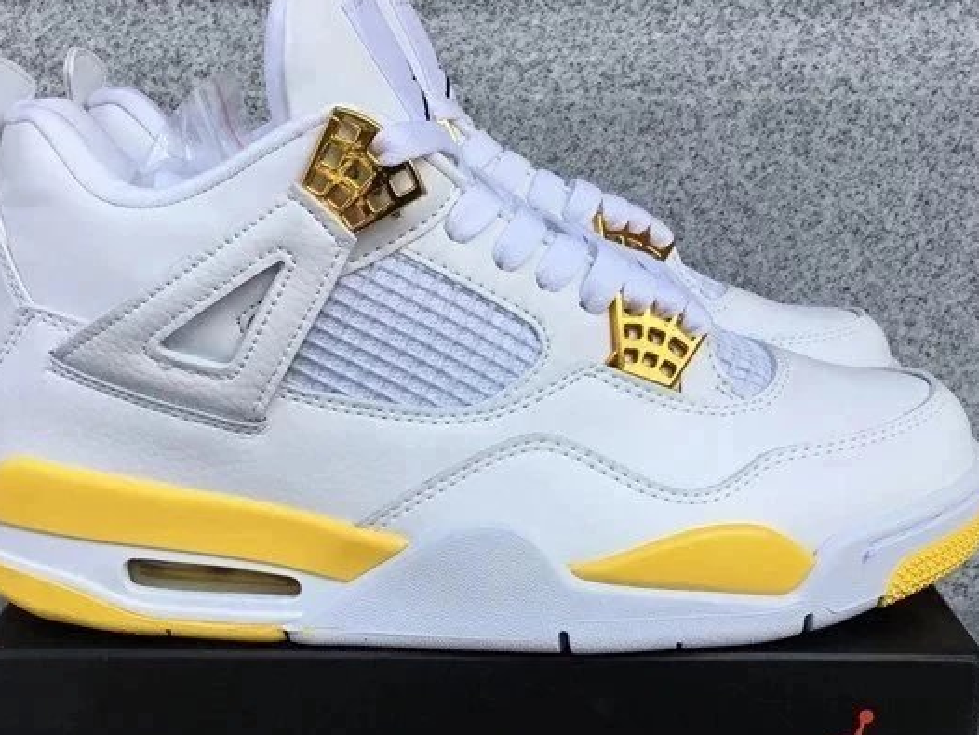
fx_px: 1500
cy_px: 492
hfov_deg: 36.1
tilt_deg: -18.5
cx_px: 469
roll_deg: -0.5
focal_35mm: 53
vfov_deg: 27.4
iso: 25
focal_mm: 3.3
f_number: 2.4
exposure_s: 1/1131
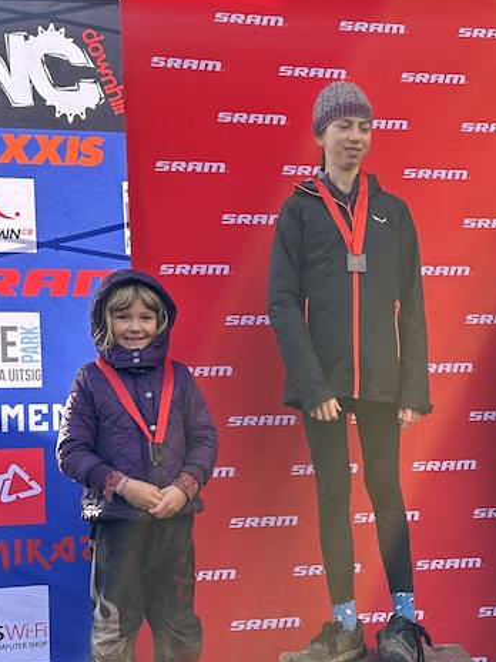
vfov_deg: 34.8
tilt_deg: +1.6
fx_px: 1051
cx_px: 378
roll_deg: +3.1
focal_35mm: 55
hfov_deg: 26.2
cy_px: 397
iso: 80
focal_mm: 6.86
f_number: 1.78
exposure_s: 1/663
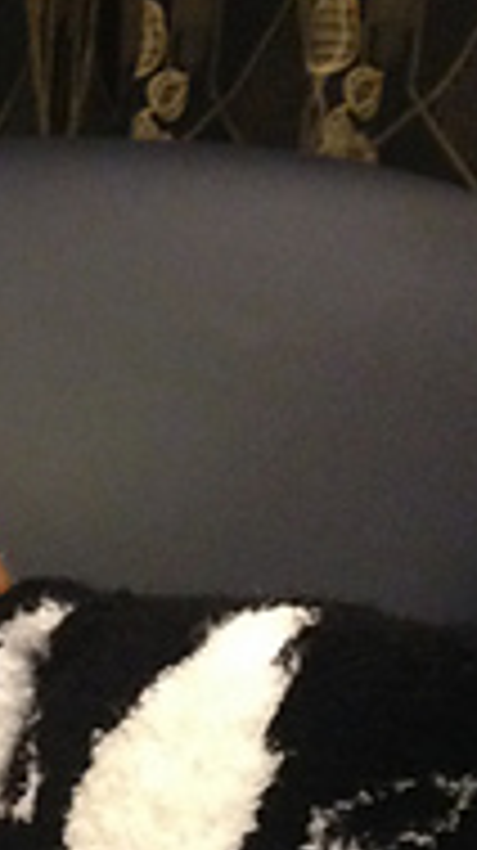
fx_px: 2749
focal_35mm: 122
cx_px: -126
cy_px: 1088
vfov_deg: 16.7
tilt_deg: -18.7
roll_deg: -0.3
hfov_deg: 9.7
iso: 400
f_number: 2.4
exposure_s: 1/15
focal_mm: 4.12
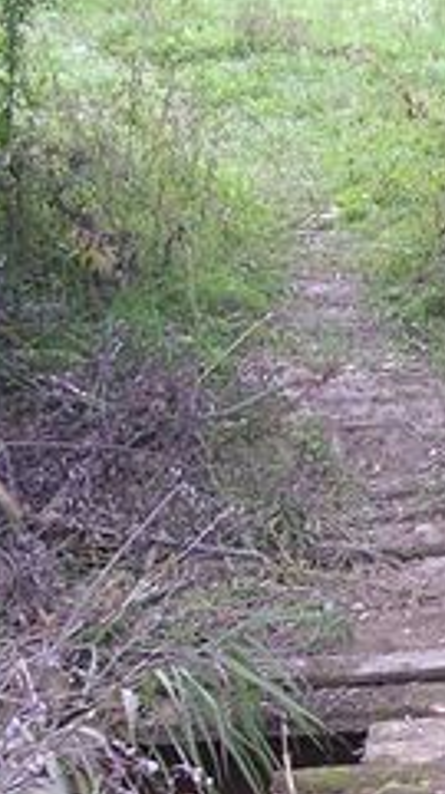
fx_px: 2315
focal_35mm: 110
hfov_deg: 10.6
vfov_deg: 19.0
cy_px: 758
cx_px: 692
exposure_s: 1/64.7
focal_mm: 5.8
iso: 100
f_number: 2.8
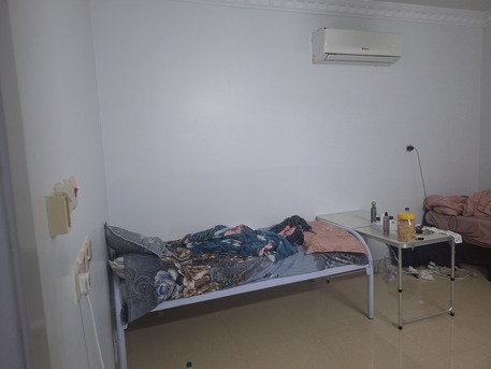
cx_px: 246
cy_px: 184
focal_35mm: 23
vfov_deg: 58.9
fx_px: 326
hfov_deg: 73.9
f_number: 1.8
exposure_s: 1/30
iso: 320
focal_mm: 5.54
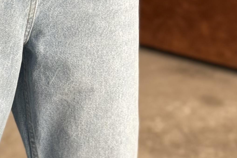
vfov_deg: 6.9
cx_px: -2
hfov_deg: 10.3
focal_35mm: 198
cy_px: 159
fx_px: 1303
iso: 100
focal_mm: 6.76
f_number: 1.78
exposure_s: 1/100
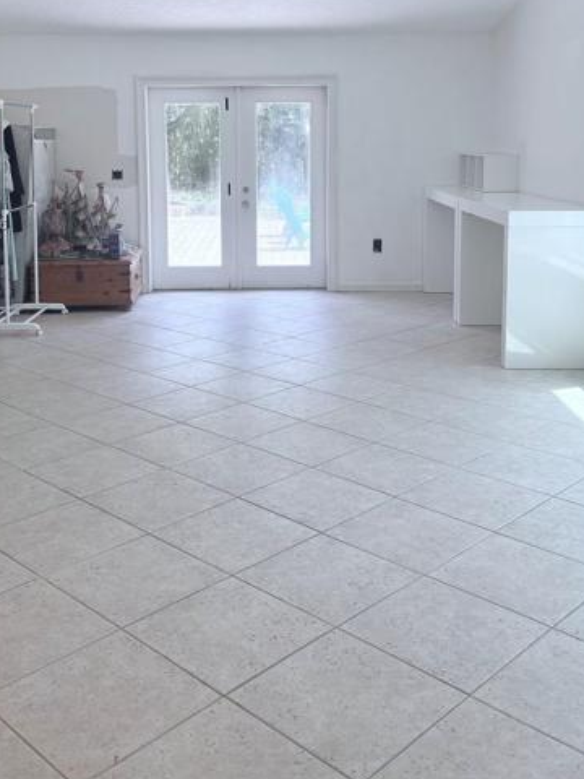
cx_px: 264
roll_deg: +0.1
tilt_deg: -5.4
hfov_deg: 36.8
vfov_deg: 46.6
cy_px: 226
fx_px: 877
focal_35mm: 39
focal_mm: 5.96
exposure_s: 1/251
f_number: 1.6
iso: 64
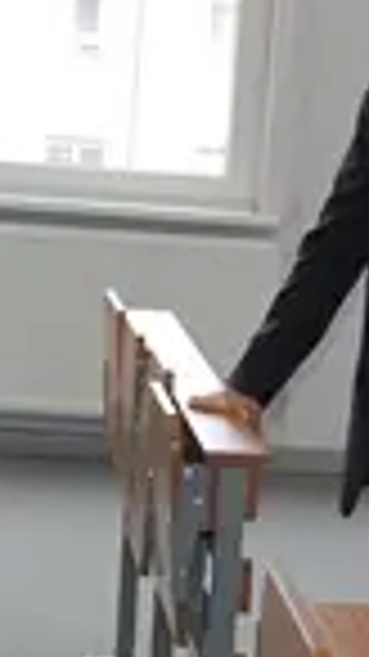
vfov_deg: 14.0
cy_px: 380
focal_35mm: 154
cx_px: 135
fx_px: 2682
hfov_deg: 7.9
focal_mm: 32
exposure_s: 1/60
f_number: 5
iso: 400
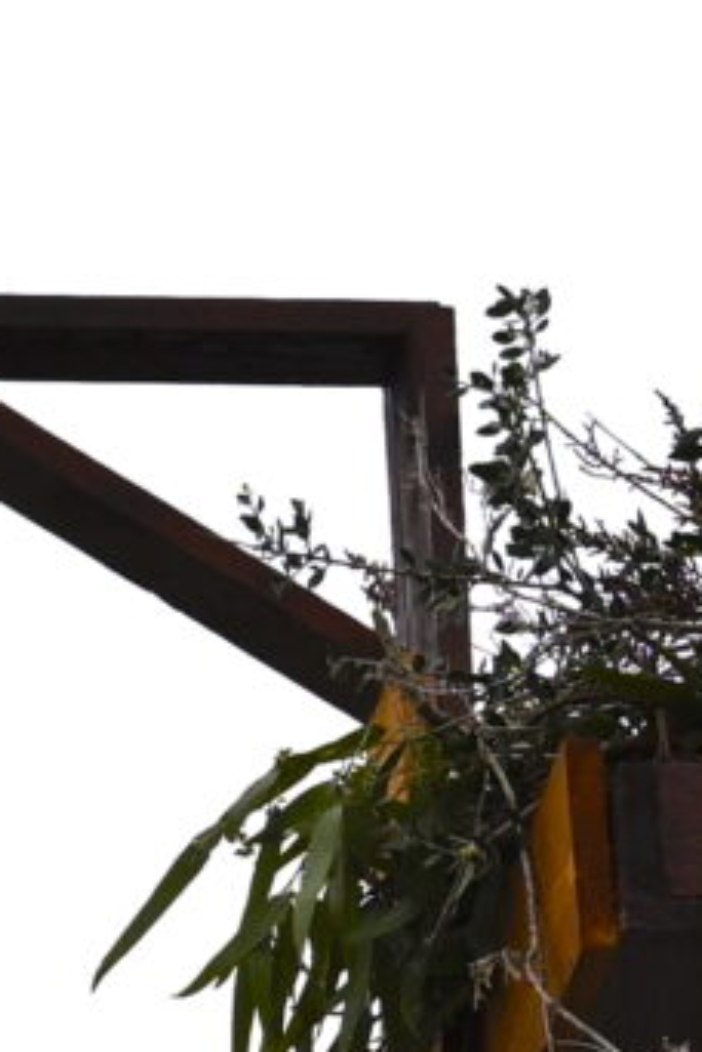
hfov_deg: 1.0
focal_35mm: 1346
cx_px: 1287
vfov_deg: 1.5
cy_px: 1666
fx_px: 39367
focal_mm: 120
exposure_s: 1/250
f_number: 6.3
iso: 100
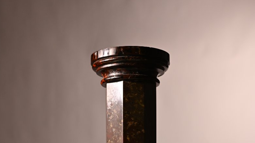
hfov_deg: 32.8
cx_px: 126
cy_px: 175
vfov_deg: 17.8
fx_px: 433
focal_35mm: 64
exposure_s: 1/30
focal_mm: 40
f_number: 8
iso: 500
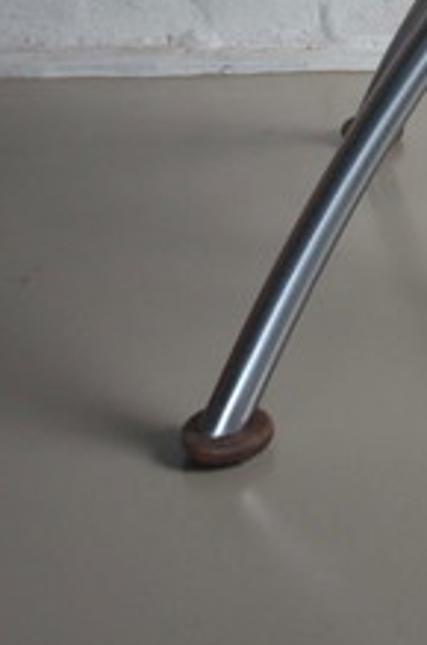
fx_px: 1895
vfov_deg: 17.5
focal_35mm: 106
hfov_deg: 12.4
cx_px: 586
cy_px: -293
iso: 450
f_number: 4
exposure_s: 1/60
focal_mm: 20
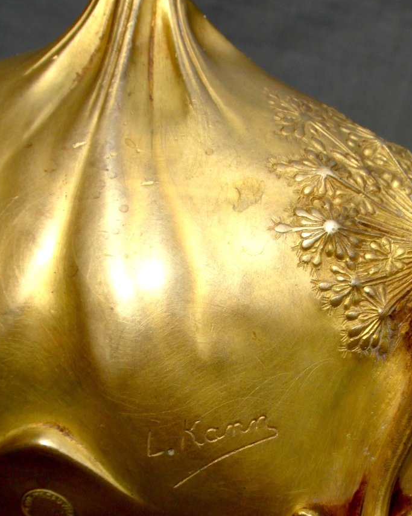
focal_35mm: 85
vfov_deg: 22.4
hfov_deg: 18.0
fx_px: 1296
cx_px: 247
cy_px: 327
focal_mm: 10.2
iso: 80
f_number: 5.6
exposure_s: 1/350
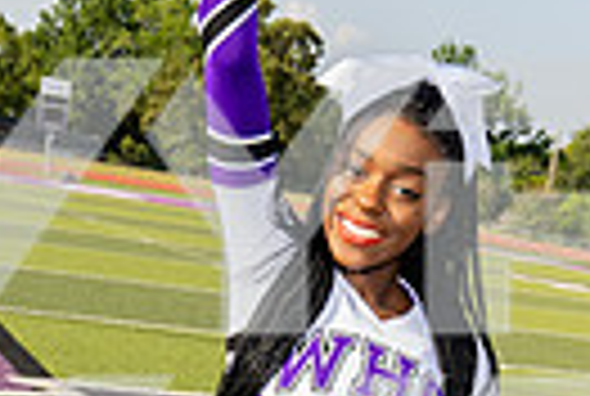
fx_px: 1577
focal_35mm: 96
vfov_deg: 13.8
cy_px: 518
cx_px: 383
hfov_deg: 21.1
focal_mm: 28
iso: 100
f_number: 6.3
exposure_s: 1/250
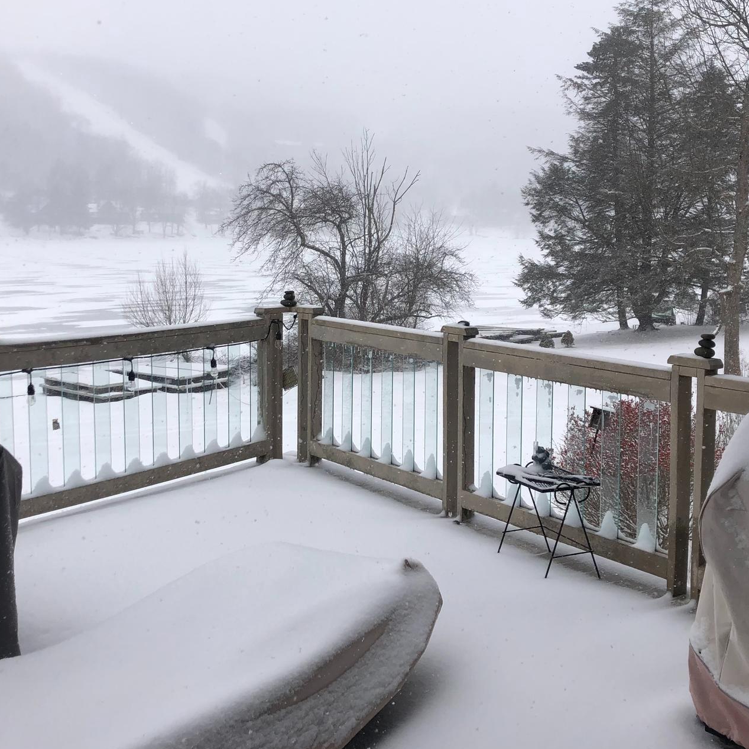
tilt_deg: -5.4
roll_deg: +0.0
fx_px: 979
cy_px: 311
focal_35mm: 40
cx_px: 365
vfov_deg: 41.7
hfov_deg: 41.9
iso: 20
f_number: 1.8
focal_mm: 4
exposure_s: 1/1517
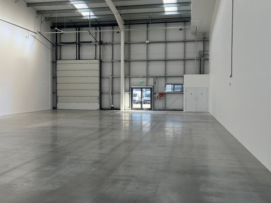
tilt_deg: -2.3
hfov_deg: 43.6
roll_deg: +0.5
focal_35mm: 43
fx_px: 337
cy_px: 103
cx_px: 108
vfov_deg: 33.6
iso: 50
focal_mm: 5.1
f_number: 1.6
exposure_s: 1/295
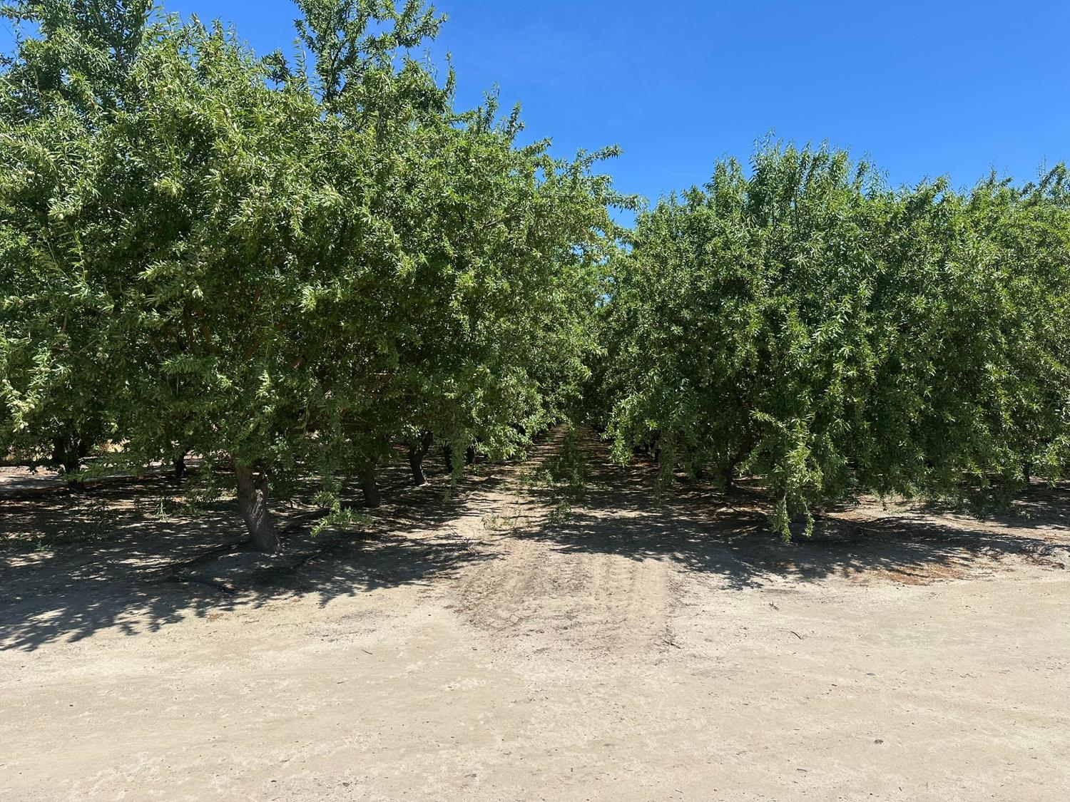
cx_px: 535
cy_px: 401
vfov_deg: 56.8
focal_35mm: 24
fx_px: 742
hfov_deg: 71.6
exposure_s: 1/3861
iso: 80
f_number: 1.78
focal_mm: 6.86
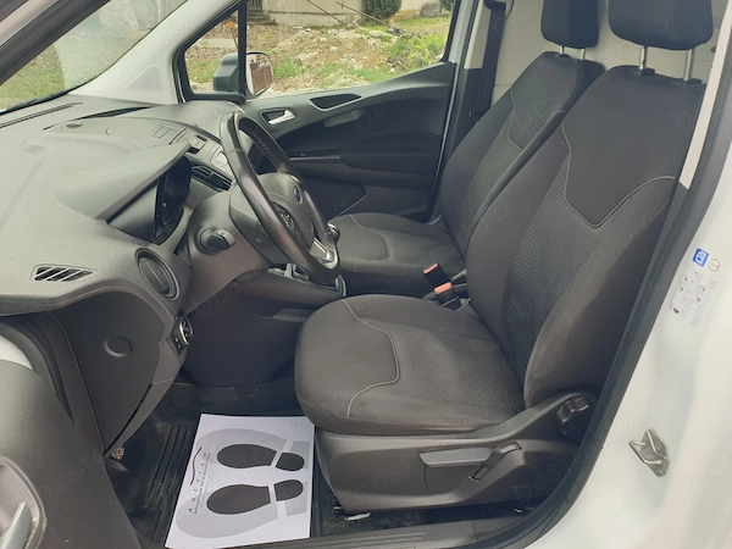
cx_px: 366
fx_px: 550
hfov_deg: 67.3
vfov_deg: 53.1
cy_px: 274
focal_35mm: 26
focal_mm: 4.3
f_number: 2.4
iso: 50
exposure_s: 1/183
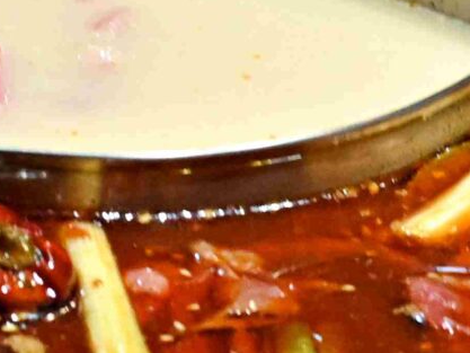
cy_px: -232
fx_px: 6017
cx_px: -486
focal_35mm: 443
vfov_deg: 3.3
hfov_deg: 4.4
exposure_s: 1/100
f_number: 5.6
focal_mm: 50
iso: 2800
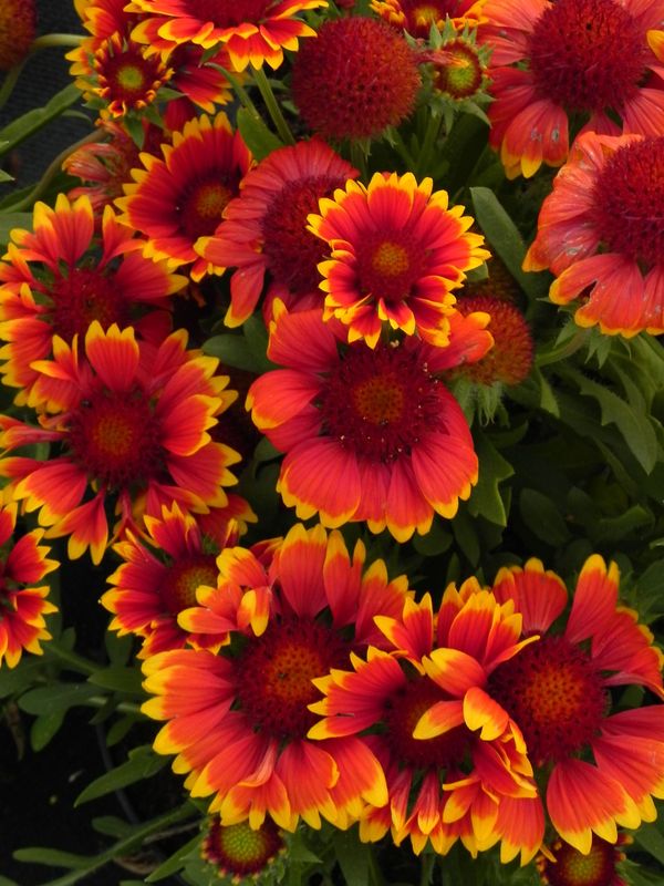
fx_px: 2992
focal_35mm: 117
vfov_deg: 16.8
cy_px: 443
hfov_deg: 12.7
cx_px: 332
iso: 160
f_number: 5
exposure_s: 1/20
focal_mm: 20.8
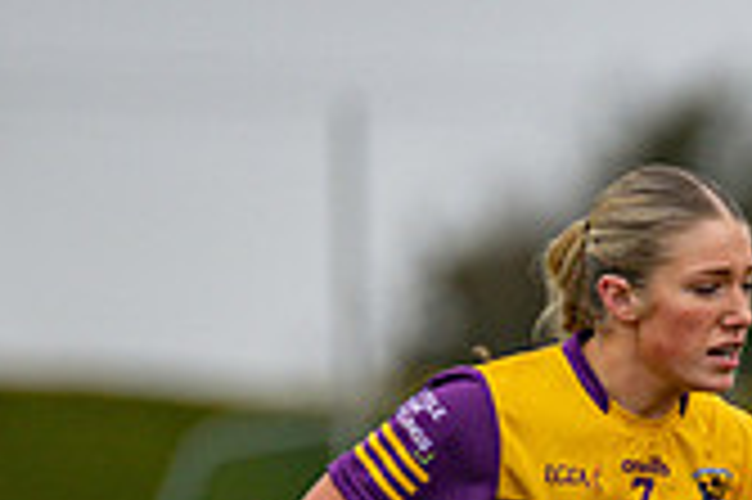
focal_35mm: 1318
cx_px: 1394
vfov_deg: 1.0
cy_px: 775
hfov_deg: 1.6
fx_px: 27504
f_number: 2.8
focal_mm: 300
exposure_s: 1/1000
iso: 400
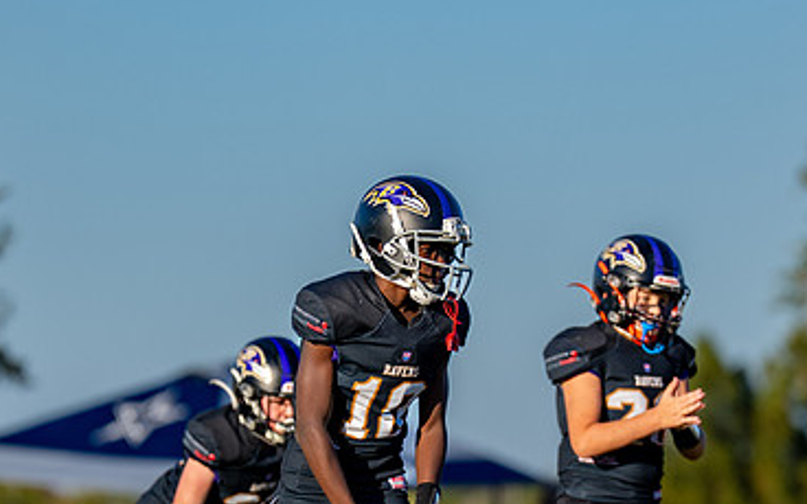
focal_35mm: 501
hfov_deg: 4.2
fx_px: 11019
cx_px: 447
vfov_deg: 2.6
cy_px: 423
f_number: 2.8
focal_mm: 200
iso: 160
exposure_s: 1/3200
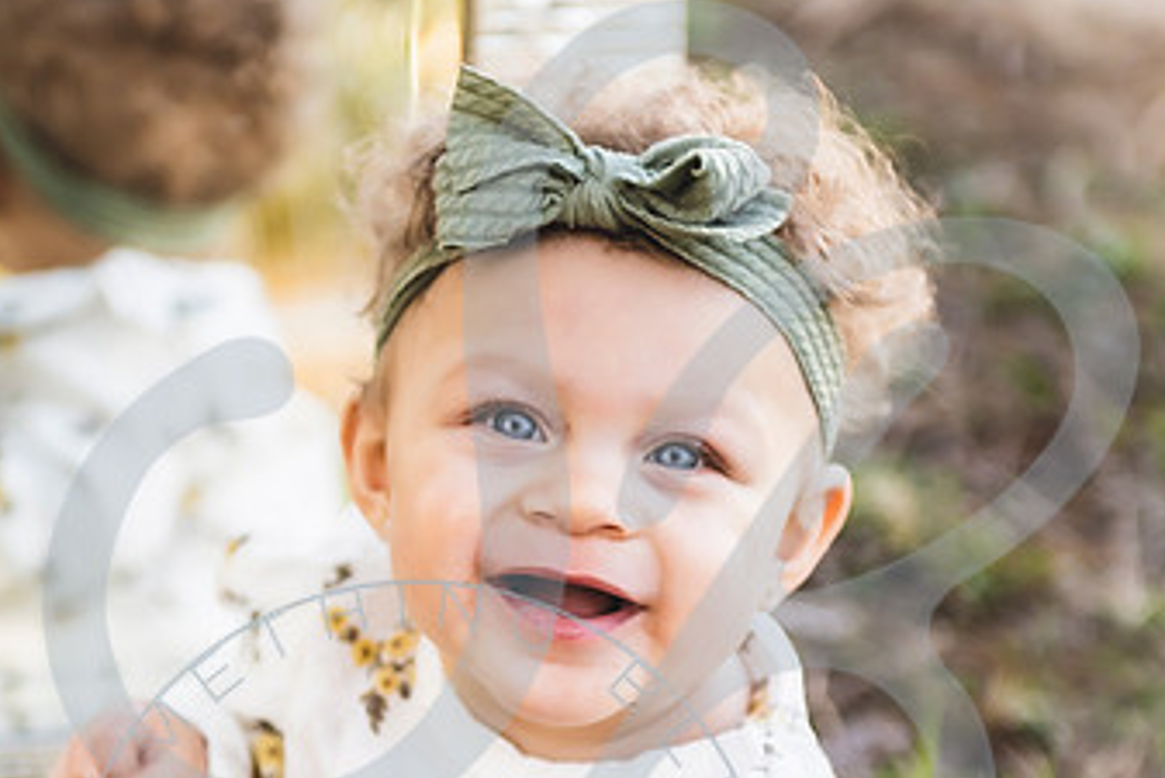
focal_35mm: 140
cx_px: 479
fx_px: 4532
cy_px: 645
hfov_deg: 14.6
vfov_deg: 9.8
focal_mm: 70
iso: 200
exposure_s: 1/250
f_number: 2.8
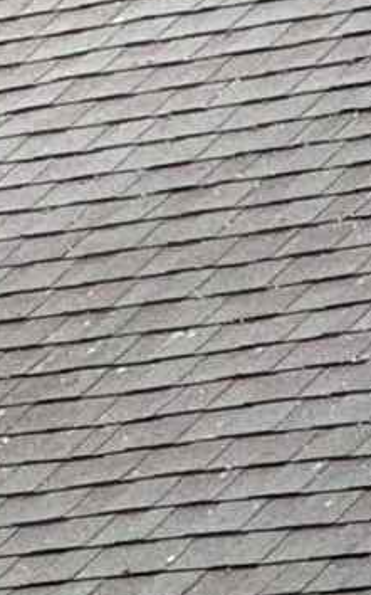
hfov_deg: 2.7
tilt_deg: +2.6
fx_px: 7755
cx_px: 705
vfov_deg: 4.4
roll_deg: -0.5
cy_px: 997
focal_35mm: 479
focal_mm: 5.96
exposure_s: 1/566
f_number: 1.6
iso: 32
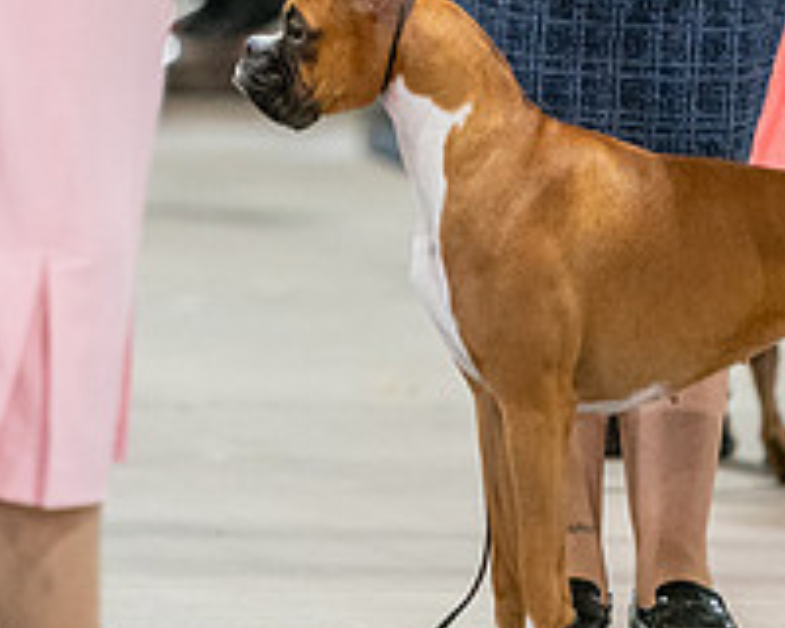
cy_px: -67
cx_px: 567
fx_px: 14730
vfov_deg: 2.4
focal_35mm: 634
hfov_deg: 3.1
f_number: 3.2
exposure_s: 1/250
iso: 6400
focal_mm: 200
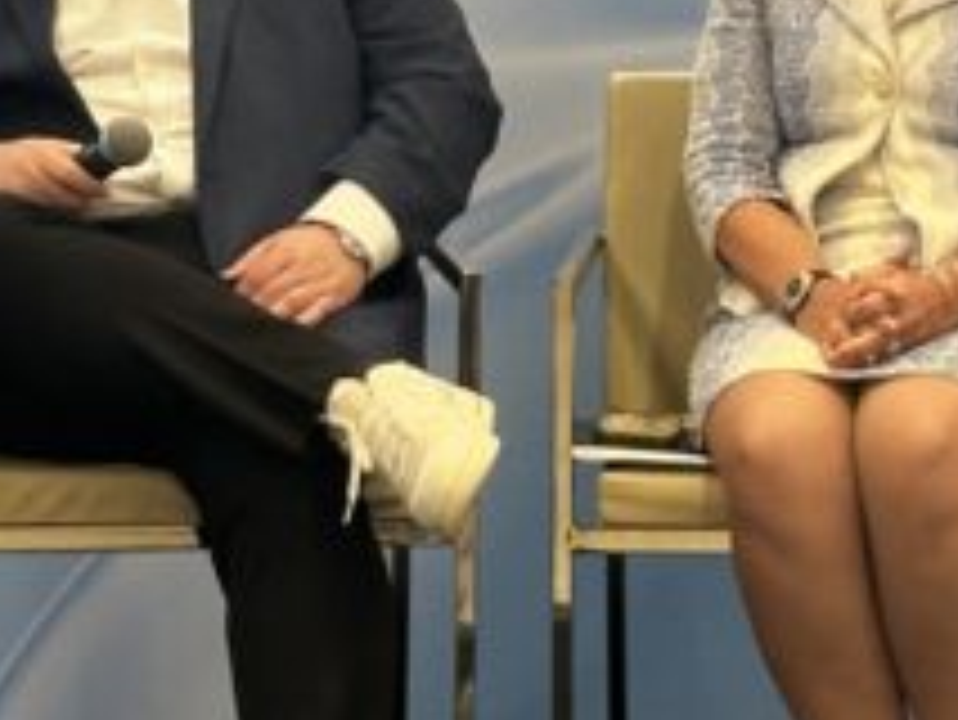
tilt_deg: -1.7
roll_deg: -0.5
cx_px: 859
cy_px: -99
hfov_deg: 8.5
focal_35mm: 231
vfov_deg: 6.4
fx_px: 6397
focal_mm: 6.86
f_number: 1.78
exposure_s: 1/75
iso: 100
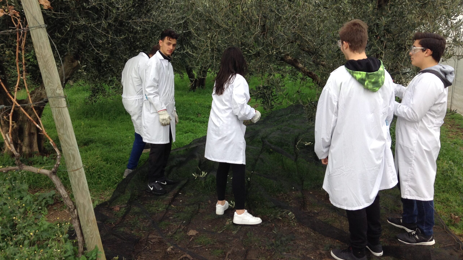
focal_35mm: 36
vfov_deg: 32.8
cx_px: 231
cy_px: 118
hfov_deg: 55.3
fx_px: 442
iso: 25
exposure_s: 1/164
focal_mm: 3.3
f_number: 2.4
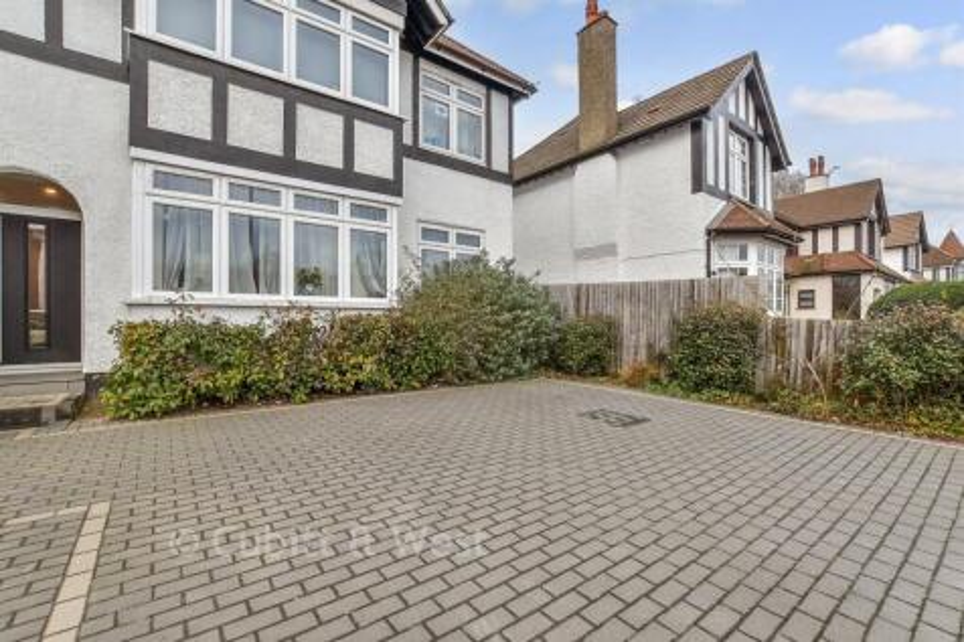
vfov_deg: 77.3
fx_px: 402
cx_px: 482
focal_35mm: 15
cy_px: 321
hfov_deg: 100.4
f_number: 8
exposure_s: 1/80
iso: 160
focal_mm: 10
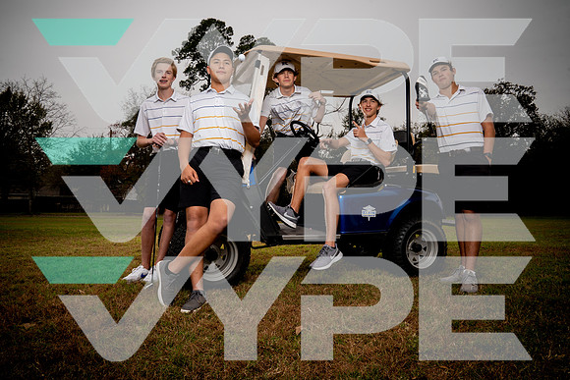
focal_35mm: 24
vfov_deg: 53.2
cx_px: 285
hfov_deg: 73.7
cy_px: 190
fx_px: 380
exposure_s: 1/250
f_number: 11
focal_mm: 24
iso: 400
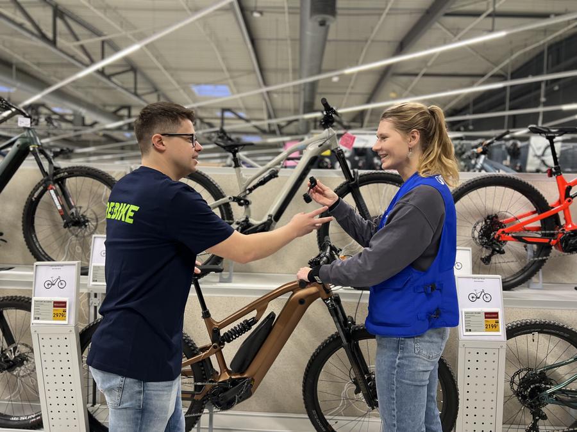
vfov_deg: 53.1
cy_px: 216
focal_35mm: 26
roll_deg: -0.8
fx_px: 433
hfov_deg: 67.3
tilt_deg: -3.2
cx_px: 288
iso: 125
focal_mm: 5.7
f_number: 1.5
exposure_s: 1/70
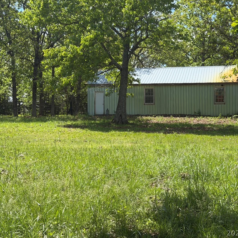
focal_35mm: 57
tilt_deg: -0.4
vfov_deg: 30.0
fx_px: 443
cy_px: 118
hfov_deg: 29.9
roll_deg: -0.5
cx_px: 152
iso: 64
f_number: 1.78
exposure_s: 1/2208
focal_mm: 6.76
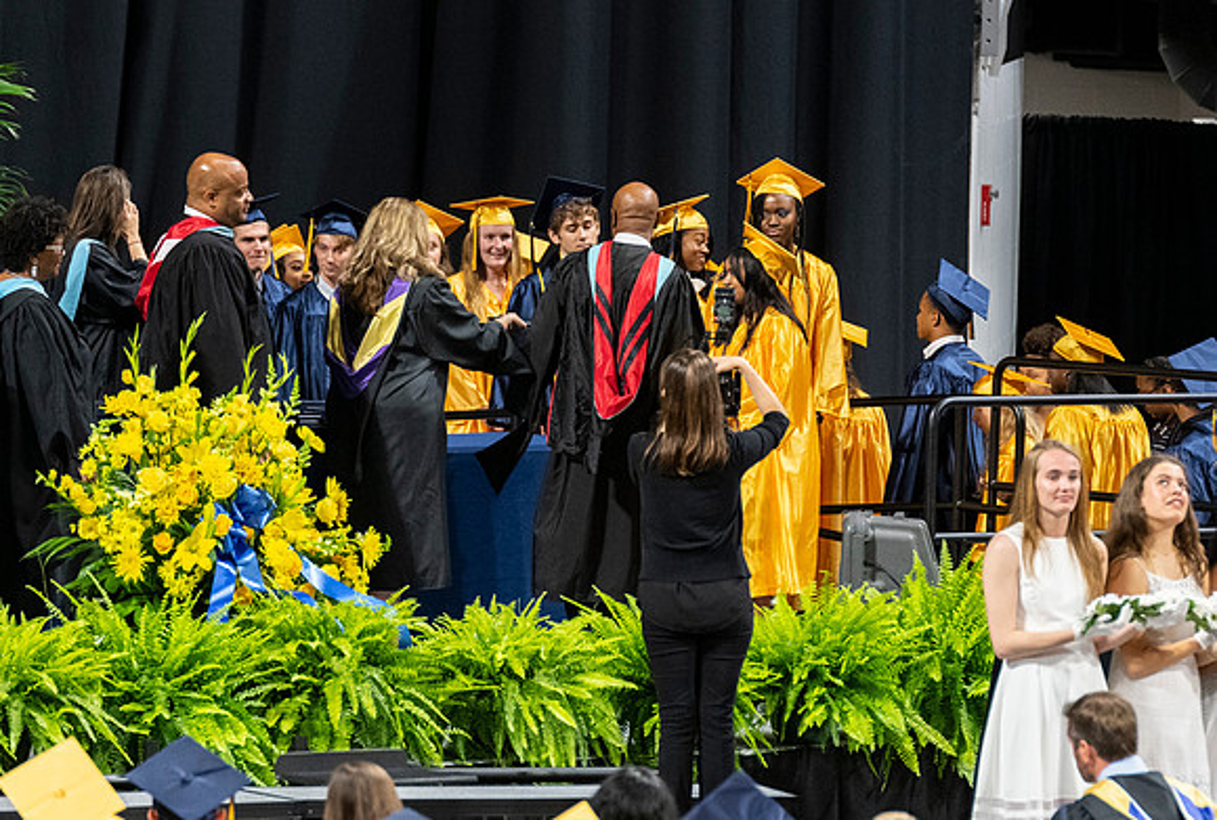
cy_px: 417
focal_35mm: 337
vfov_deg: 4.1
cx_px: 761
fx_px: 11443
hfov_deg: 6.1
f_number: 4
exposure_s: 1/200
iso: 2000
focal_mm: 190
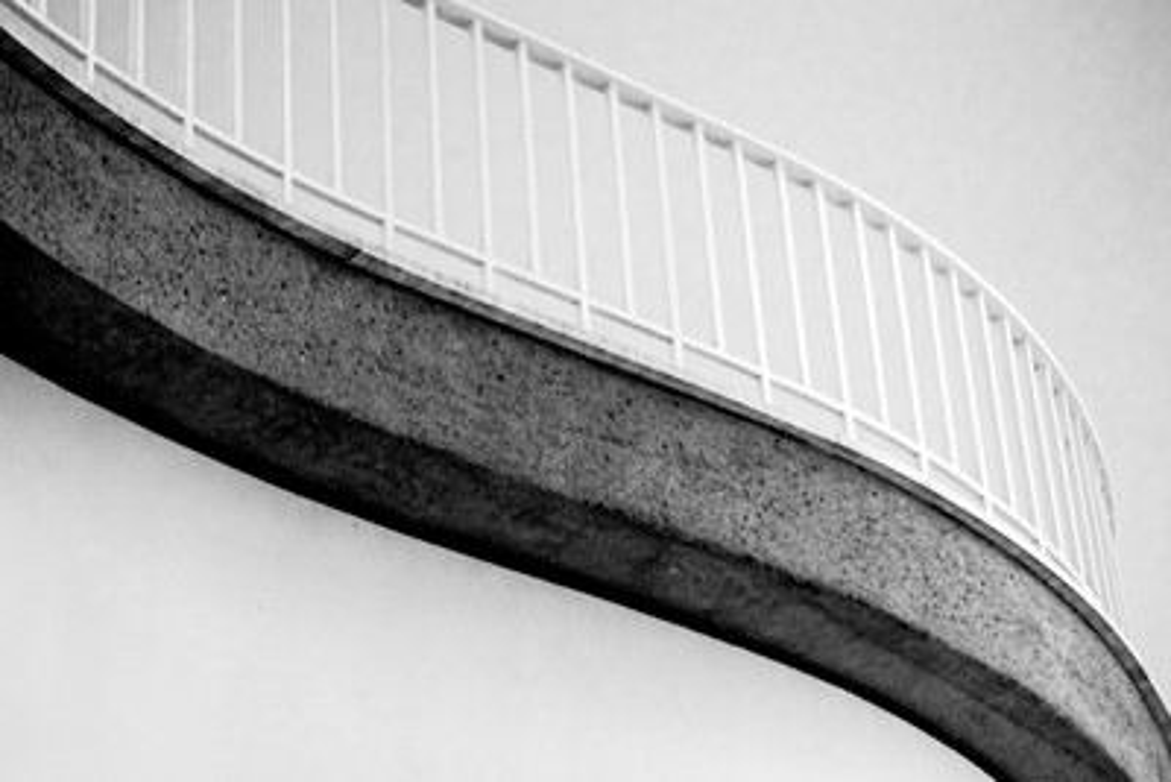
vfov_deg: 13.7
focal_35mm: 100
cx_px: 675
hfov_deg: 20.5
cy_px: 440
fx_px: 3242
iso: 400
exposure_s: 1/640
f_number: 2.8
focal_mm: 55
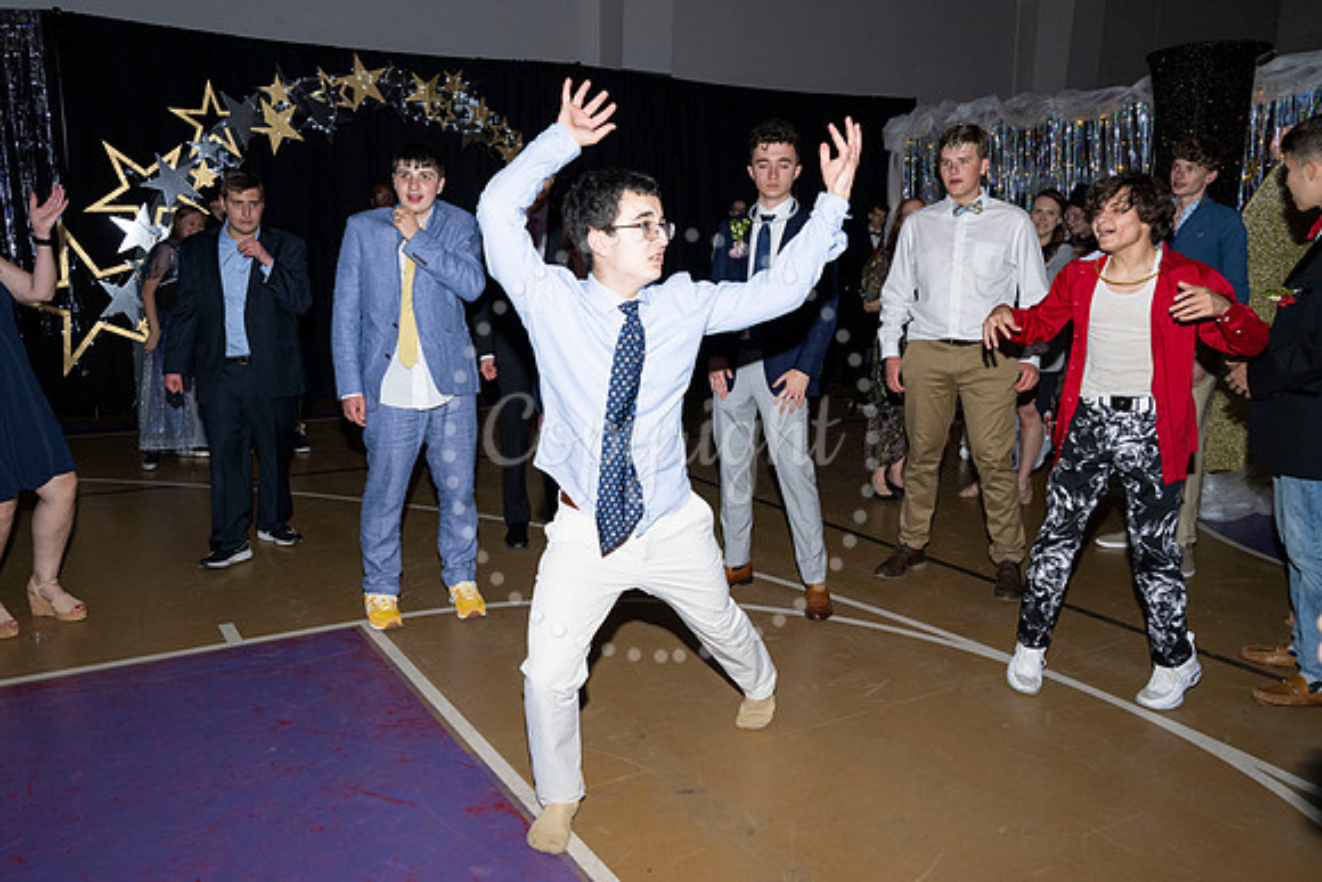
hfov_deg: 64.5
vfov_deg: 45.7
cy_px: 441
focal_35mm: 28
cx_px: 661
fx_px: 1047
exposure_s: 1/160
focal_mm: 28.5
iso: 1000
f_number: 5.6
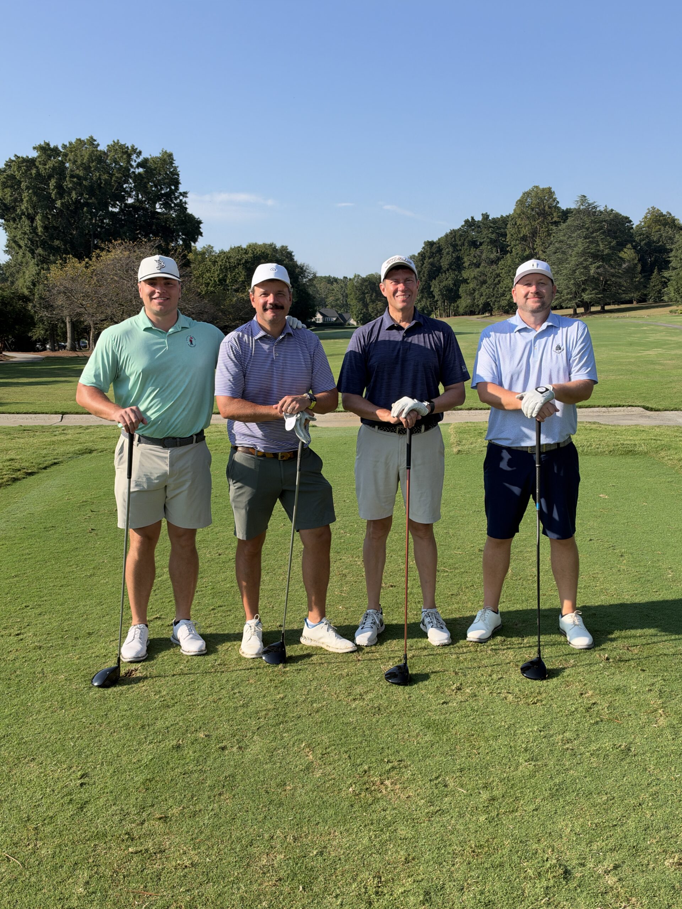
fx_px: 893
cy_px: 454
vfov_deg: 54.0
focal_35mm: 34
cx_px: 341
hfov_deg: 41.8
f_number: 1.8
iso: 64
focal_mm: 6.93
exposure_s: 1/2667
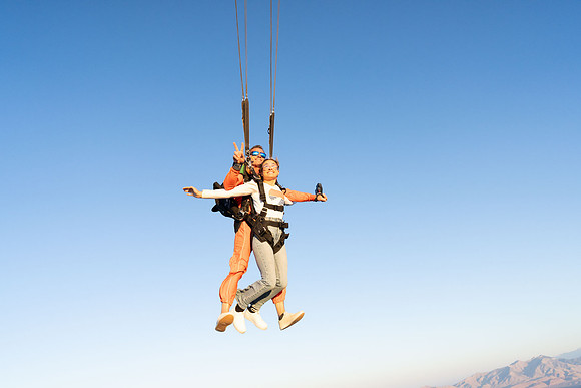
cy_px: 194
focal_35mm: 24
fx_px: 387
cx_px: 290
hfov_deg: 73.7
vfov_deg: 53.2
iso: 1250
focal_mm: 24
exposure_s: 1/2000
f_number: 4.5
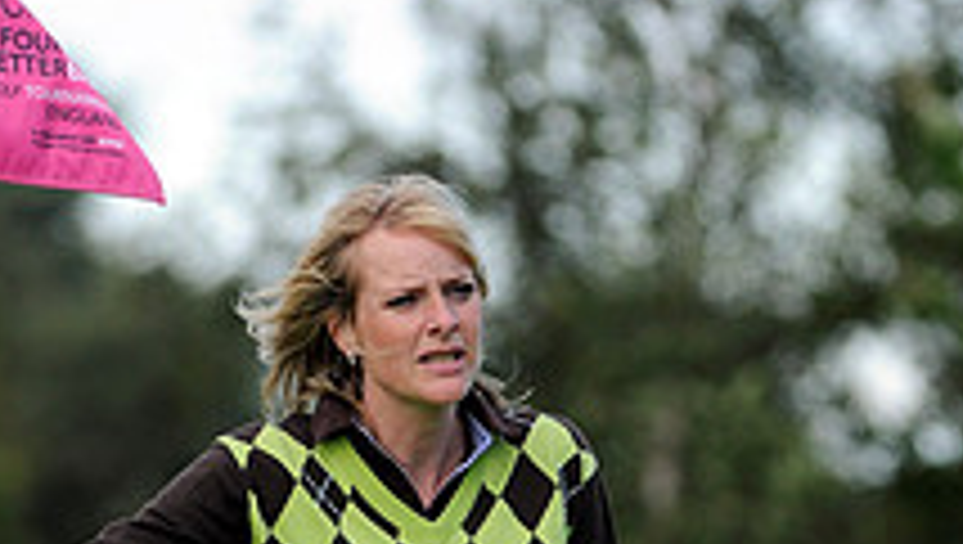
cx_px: 335
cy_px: 944
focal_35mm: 989
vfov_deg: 1.2
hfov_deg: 2.2
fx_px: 25286
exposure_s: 1/800
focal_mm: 300
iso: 400
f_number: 5
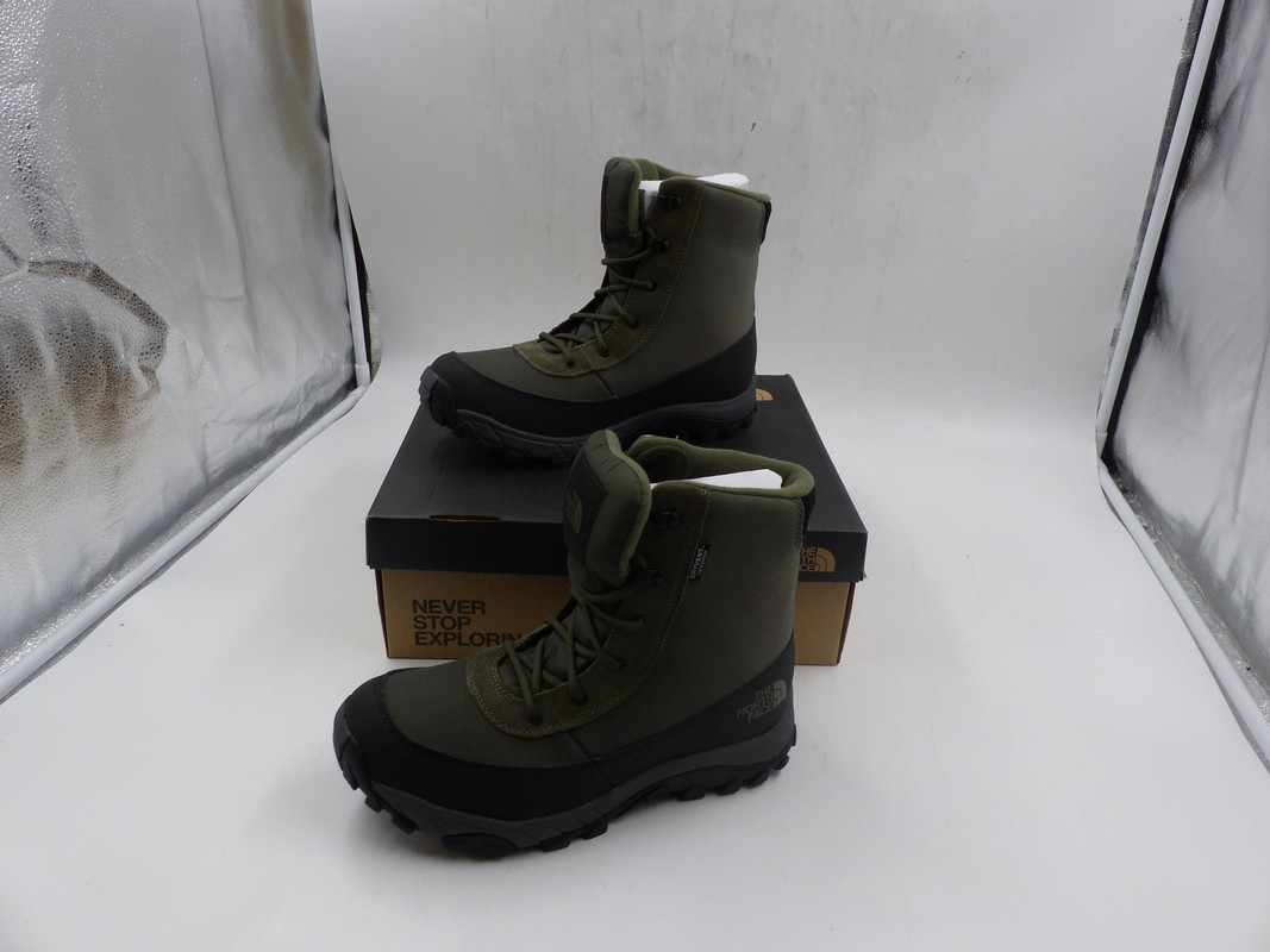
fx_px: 917
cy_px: 476
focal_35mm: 25
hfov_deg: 69.4
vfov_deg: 54.9
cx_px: 635
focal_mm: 4.5
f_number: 4
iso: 100
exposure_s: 1/160
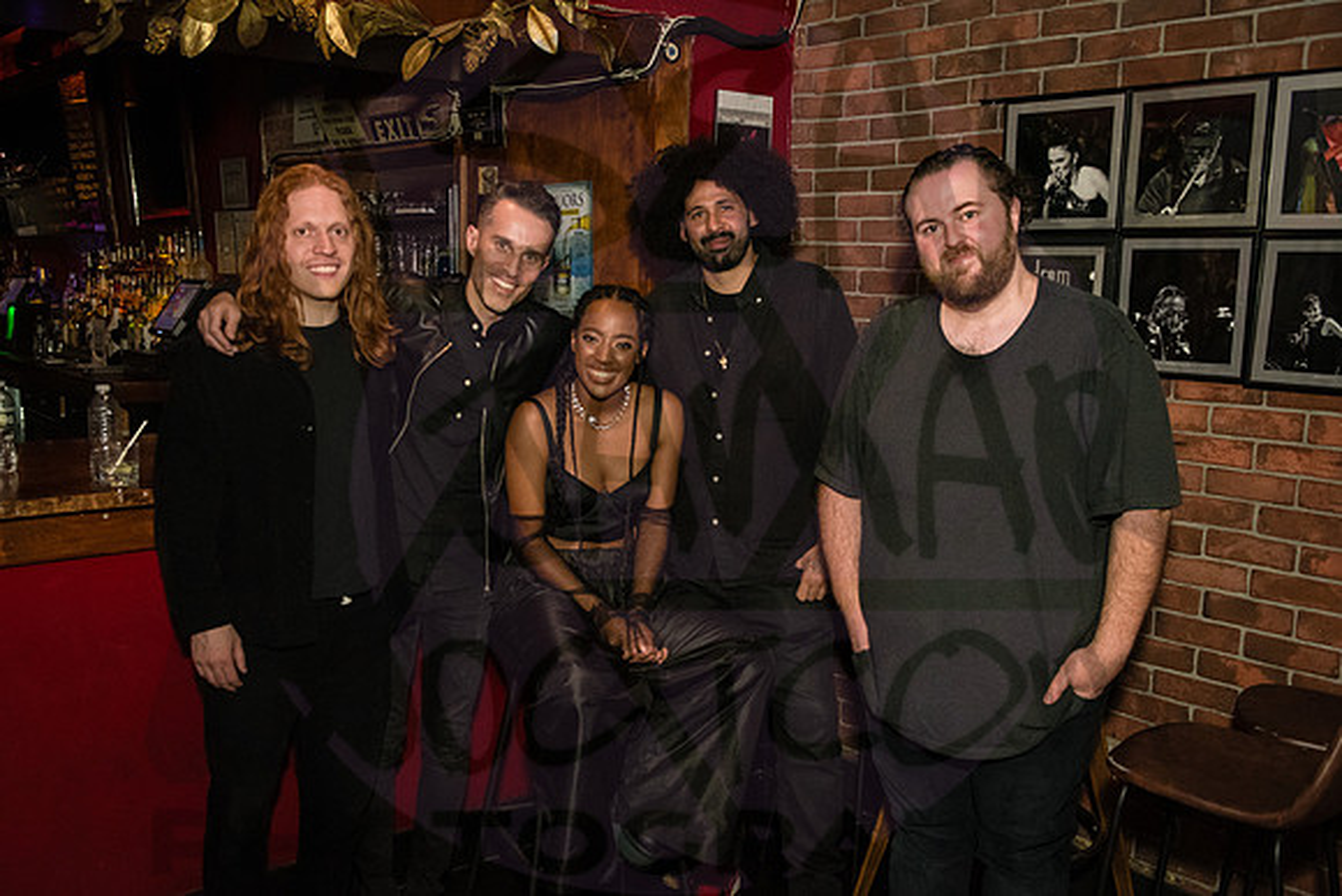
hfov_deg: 55.6
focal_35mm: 34
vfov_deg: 38.8
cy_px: 470
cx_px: 631
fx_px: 1273
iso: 8000
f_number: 3.5
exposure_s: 1/200
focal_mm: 31
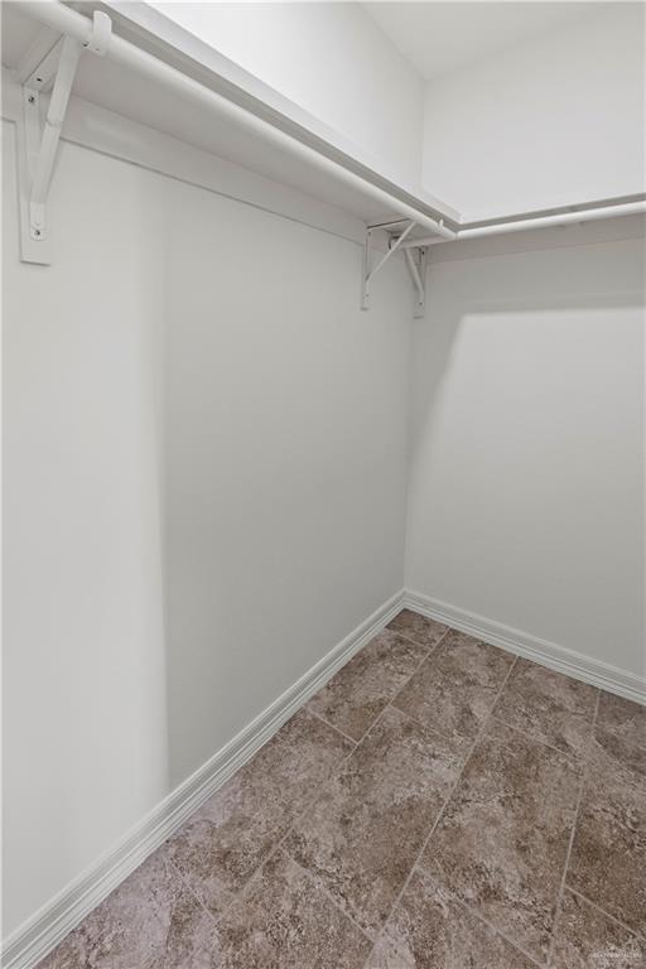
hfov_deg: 81.2
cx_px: 323
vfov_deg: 104.3
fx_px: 377
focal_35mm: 14
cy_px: 484
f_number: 9
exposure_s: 1/15
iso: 2500
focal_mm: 14
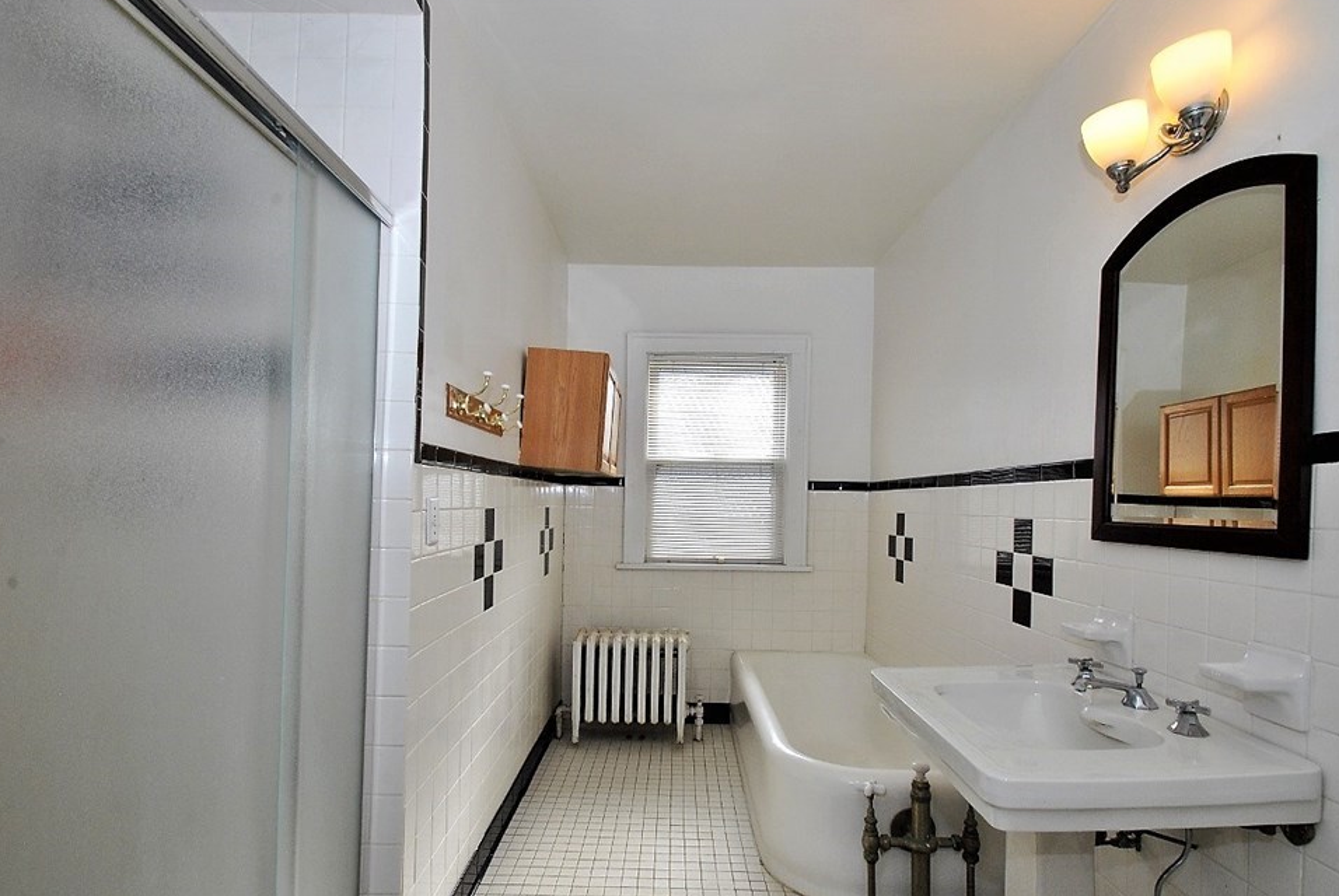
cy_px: 486
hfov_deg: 93.2
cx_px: 691
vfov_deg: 70.5
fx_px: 633
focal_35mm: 17
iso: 400
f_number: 16
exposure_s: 1/60
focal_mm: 10
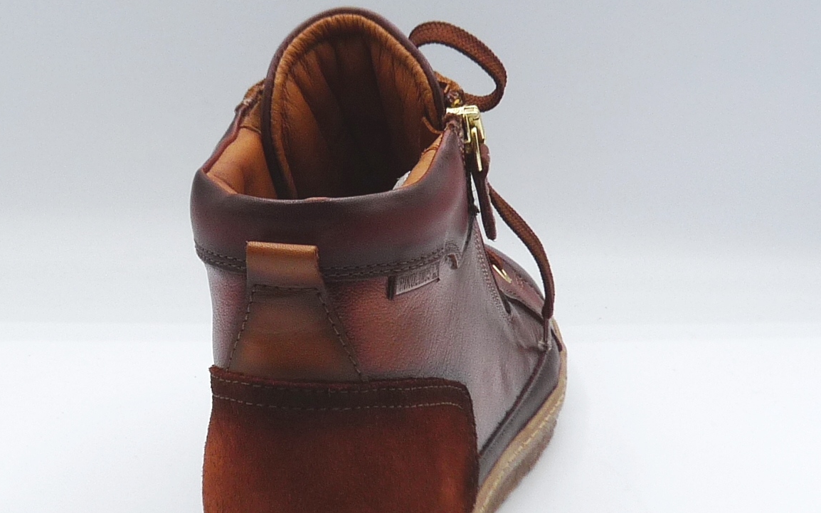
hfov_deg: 28.5
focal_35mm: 72
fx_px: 1611
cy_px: 357
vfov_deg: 18.0
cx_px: 332
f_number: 4.5
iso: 100
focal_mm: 4.8
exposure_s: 1/200
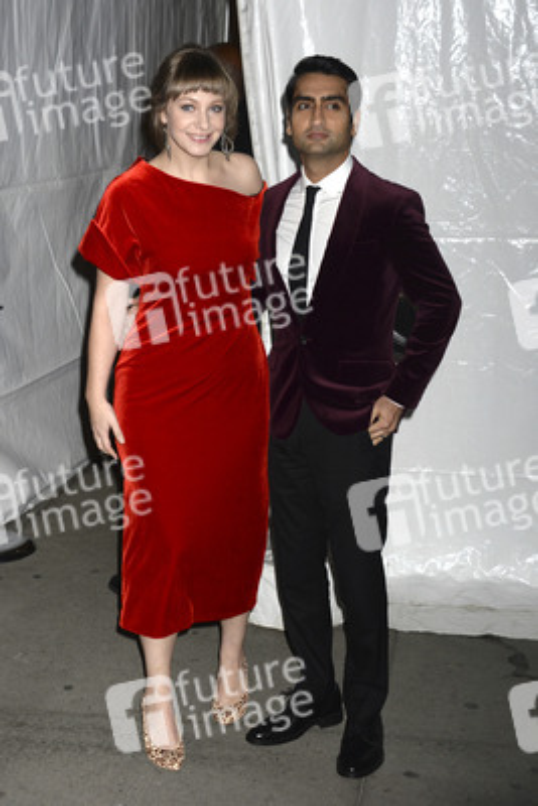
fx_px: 1389
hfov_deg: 21.9
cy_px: 403
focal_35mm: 62
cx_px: 269
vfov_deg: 32.4
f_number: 4.8
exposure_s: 1/250
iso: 800
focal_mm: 62
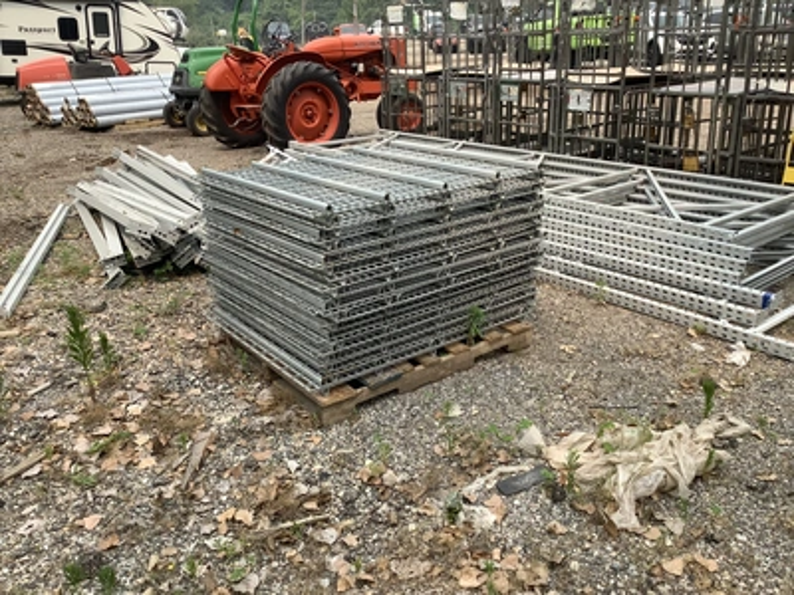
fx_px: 711
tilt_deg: -20.9
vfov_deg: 45.4
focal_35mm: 31
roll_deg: +2.3
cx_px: 397
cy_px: 298
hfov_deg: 58.4
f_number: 2.4
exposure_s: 1/776
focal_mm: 3.3
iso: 25
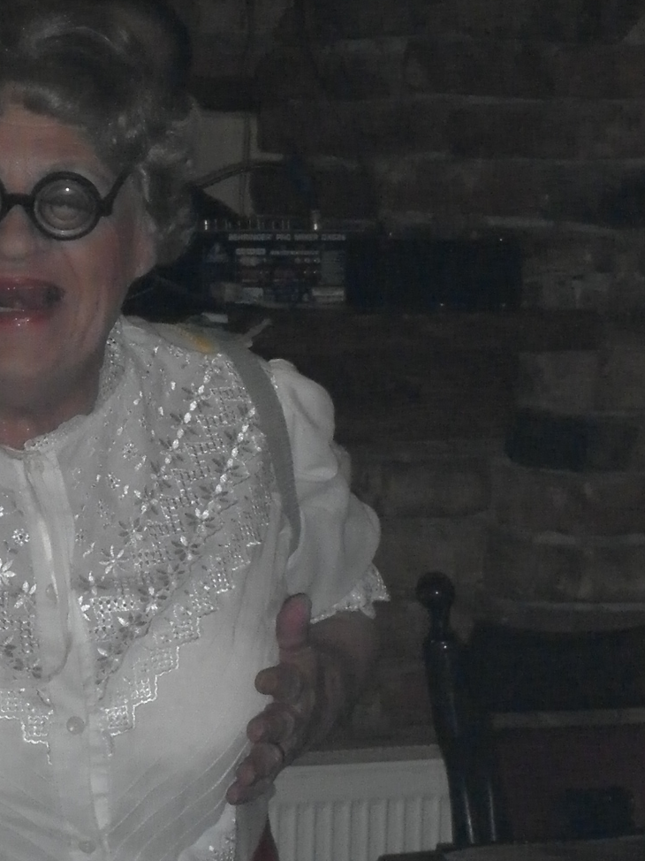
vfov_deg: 9.3
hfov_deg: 7.0
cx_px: 145
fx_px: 5294
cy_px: 627
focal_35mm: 213
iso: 400
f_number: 5.3
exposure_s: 1/80
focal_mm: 14.6
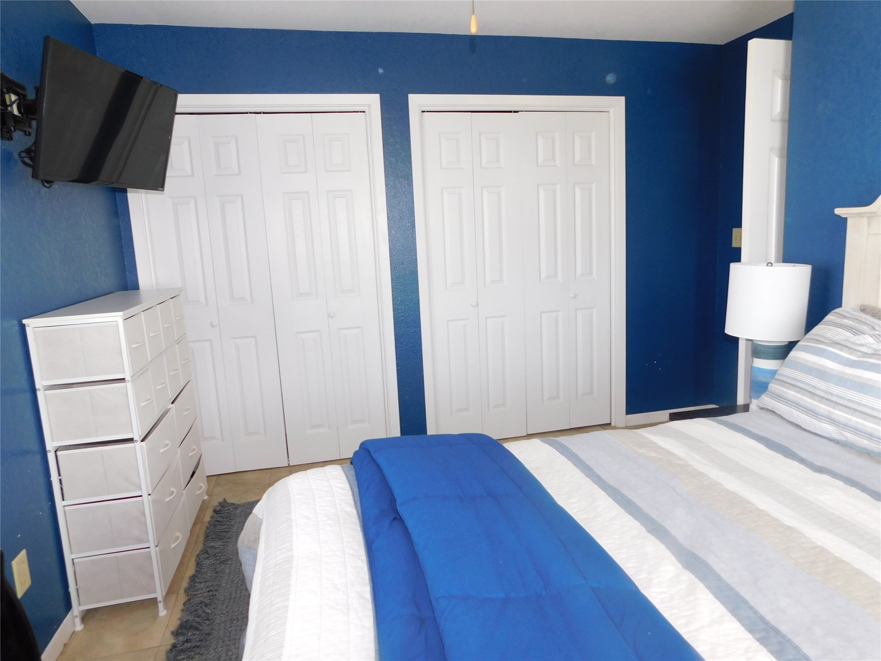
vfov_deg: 58.9
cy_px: 330
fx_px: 585
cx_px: 440
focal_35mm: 23
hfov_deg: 73.9
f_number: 3
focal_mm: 4
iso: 140
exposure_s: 1/30
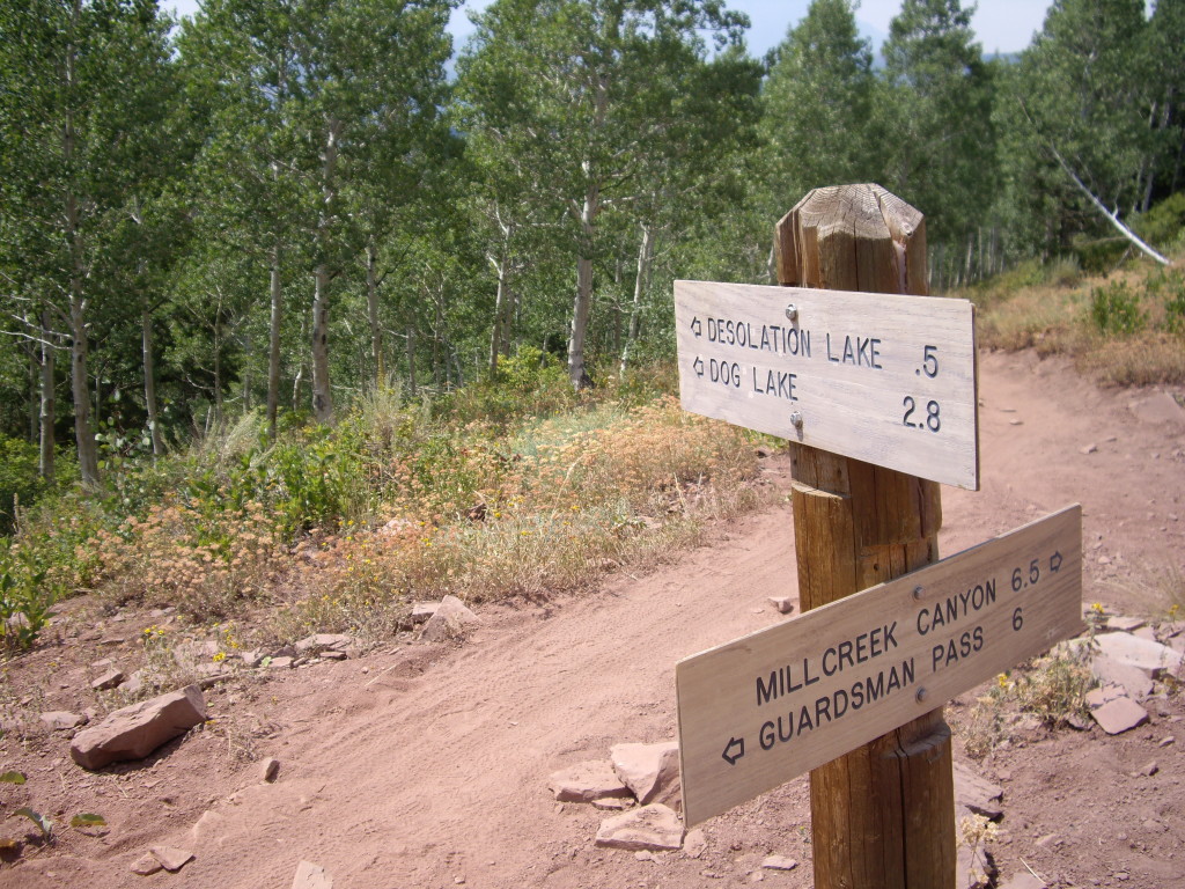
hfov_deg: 49.0
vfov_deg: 37.7
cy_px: 444
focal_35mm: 38
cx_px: 592
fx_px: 1301
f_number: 2.8
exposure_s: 1/640
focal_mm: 7.9
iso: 64
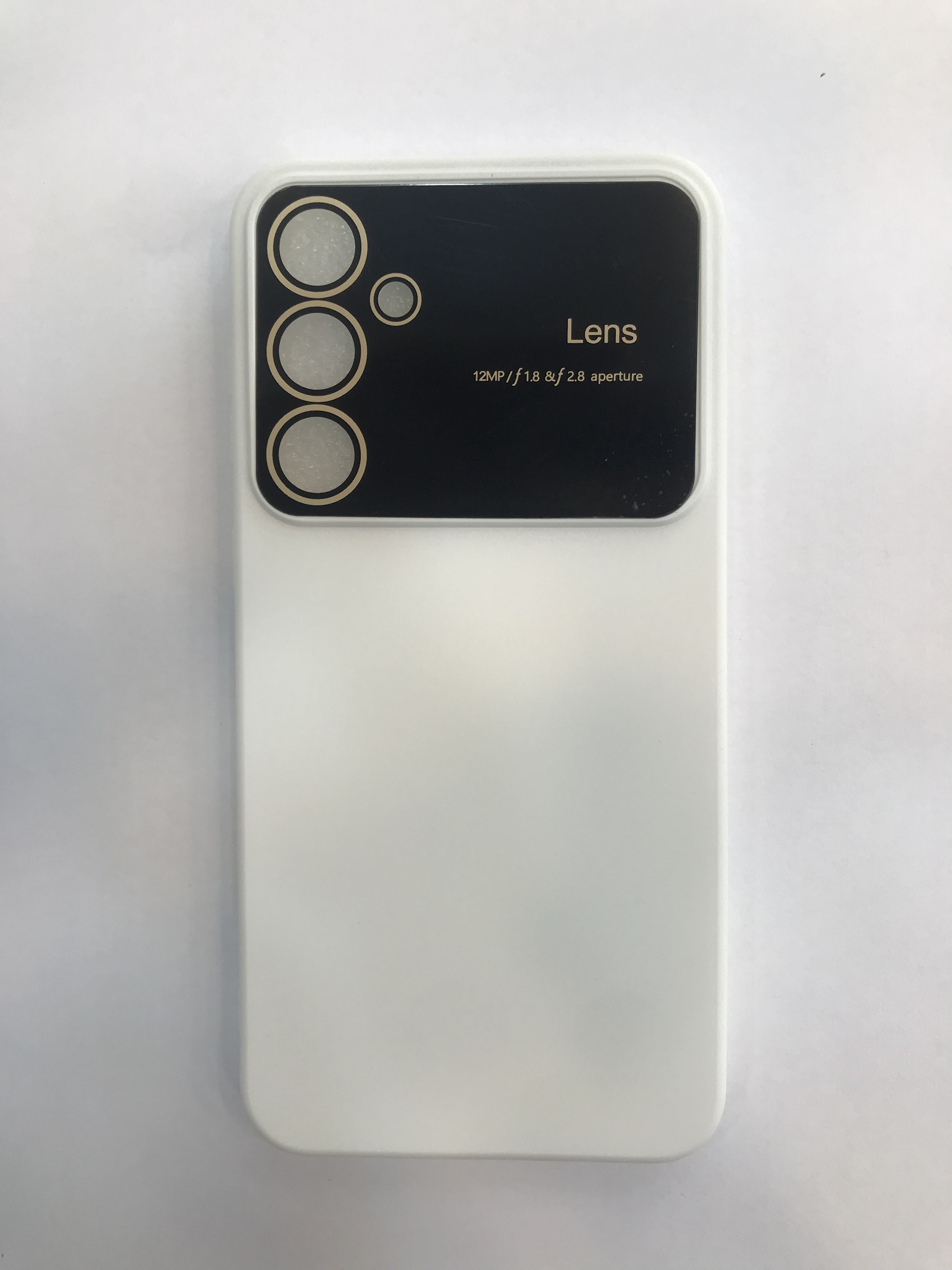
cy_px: 635
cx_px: 476
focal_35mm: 28
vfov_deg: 63.4
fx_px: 1027
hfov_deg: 49.7
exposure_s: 1/157
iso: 20
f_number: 1.8
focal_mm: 3.99
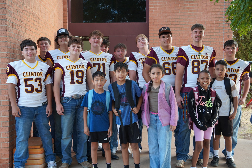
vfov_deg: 30.5
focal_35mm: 44
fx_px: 308
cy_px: 84
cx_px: 126
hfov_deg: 44.5
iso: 500
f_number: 4
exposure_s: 1/160
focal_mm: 44
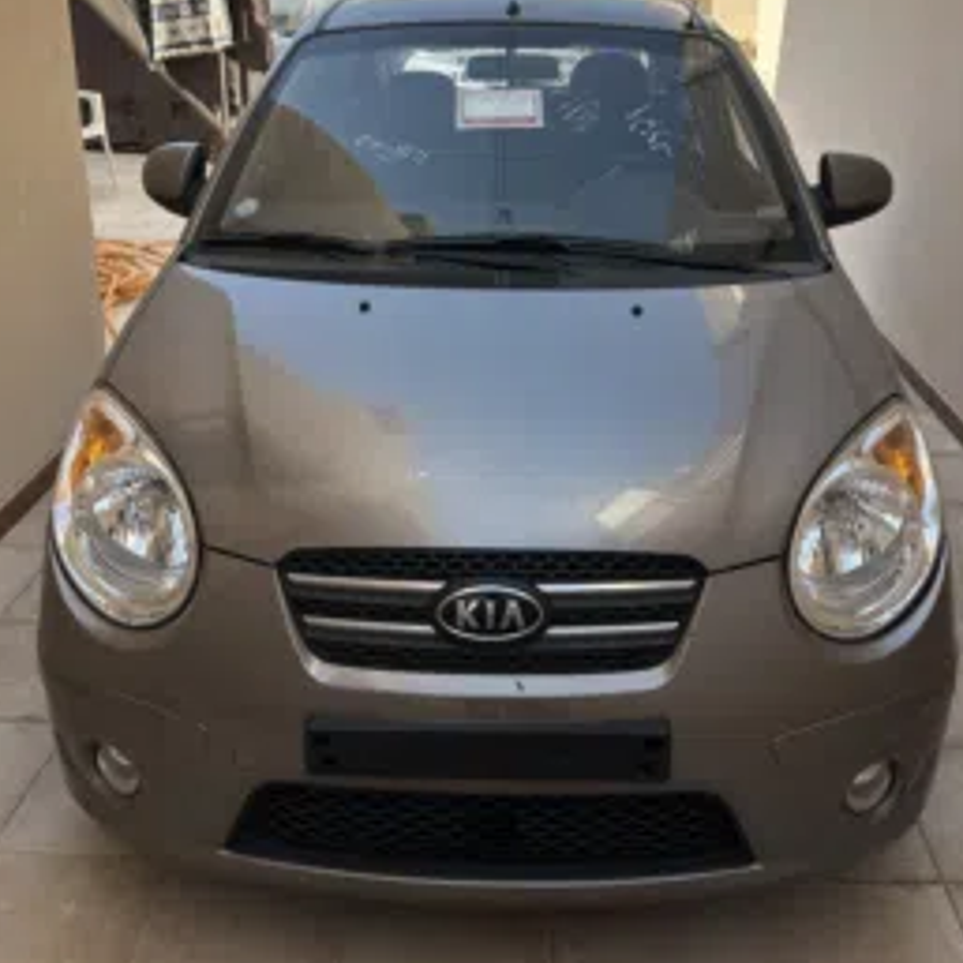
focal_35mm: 33
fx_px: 1039
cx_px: 517
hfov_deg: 49.7
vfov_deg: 47.8
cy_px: 240
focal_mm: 6.86
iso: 80
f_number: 1.78
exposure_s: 1/2299
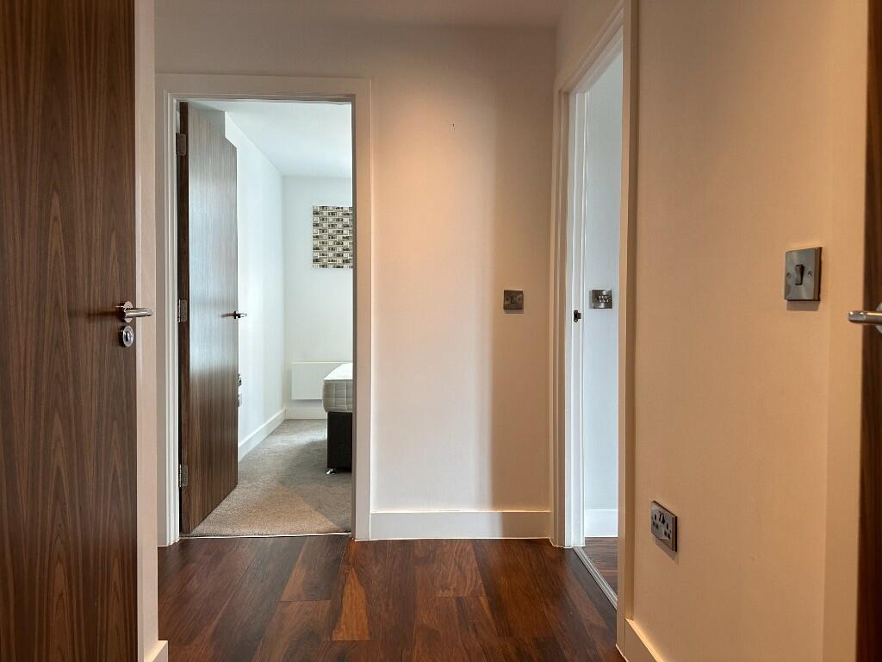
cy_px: 331
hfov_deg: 71.6
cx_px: 441
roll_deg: -0.5
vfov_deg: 56.8
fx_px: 612
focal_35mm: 24
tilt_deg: -2.0
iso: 200
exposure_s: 1/100
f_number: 1.78
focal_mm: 6.86
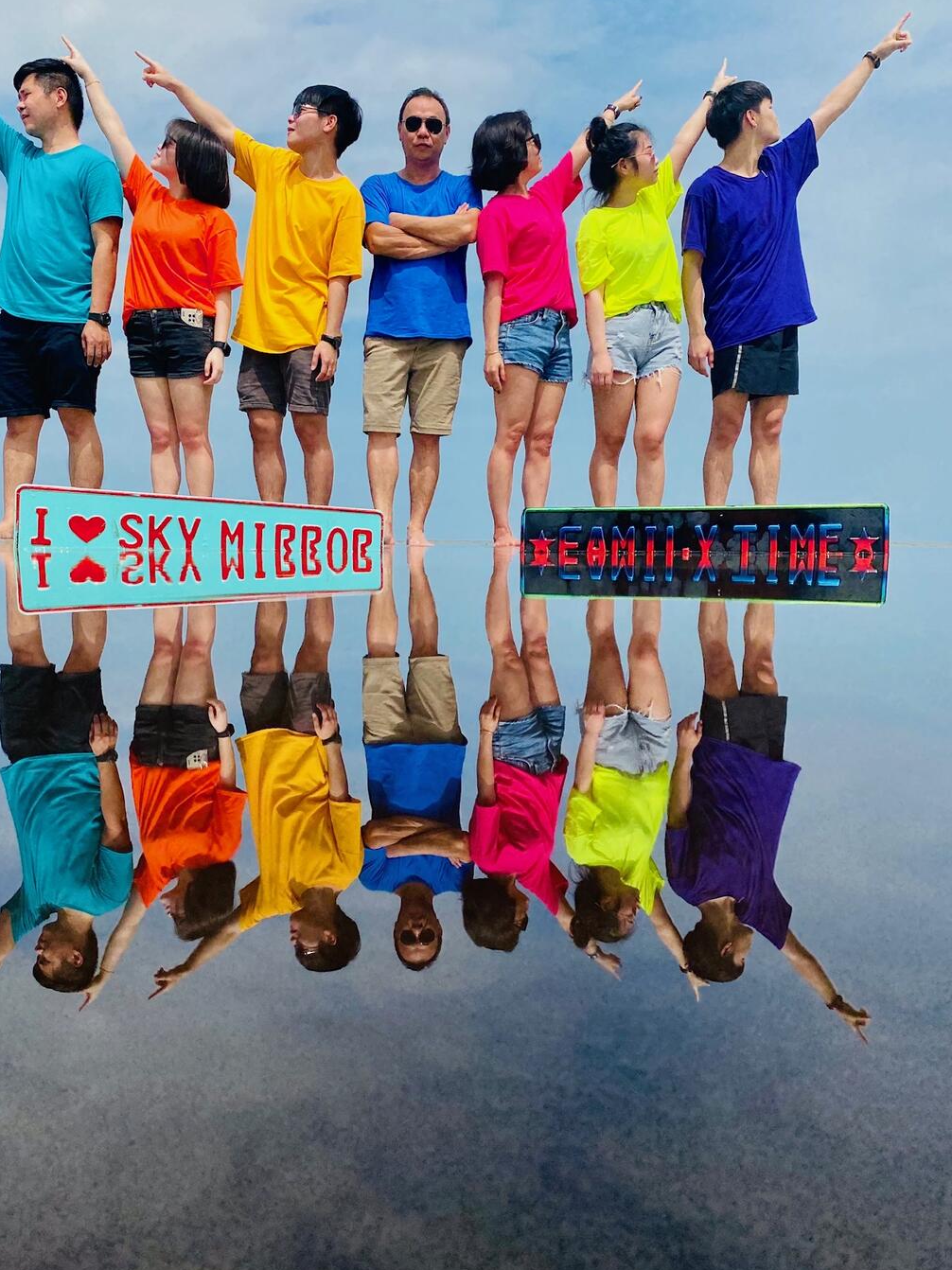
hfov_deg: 45.3
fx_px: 1137
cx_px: 414
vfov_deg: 58.4
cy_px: 646
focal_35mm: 31
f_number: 1.8
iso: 32
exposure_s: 1/8197
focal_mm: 4.25
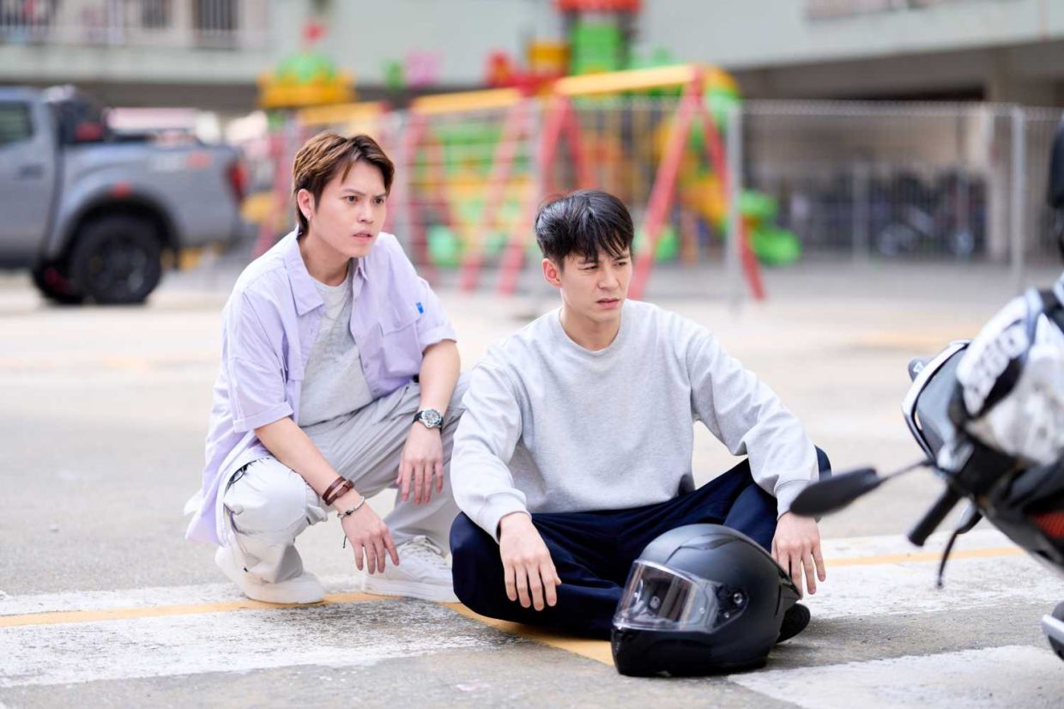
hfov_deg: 23.9
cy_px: 354
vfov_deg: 16.1
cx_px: 532
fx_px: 2511
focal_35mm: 85
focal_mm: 85
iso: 100
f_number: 1.4
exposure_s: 1/1000
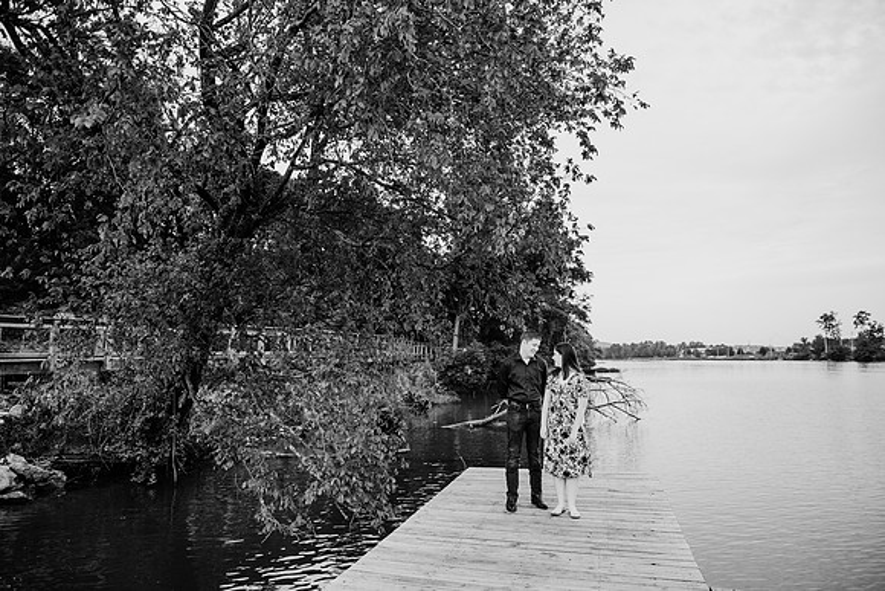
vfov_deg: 53.2
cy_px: 296
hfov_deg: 73.7
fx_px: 590
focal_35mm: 24
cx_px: 442
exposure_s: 1/800
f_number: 2.8
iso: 200
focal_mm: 24
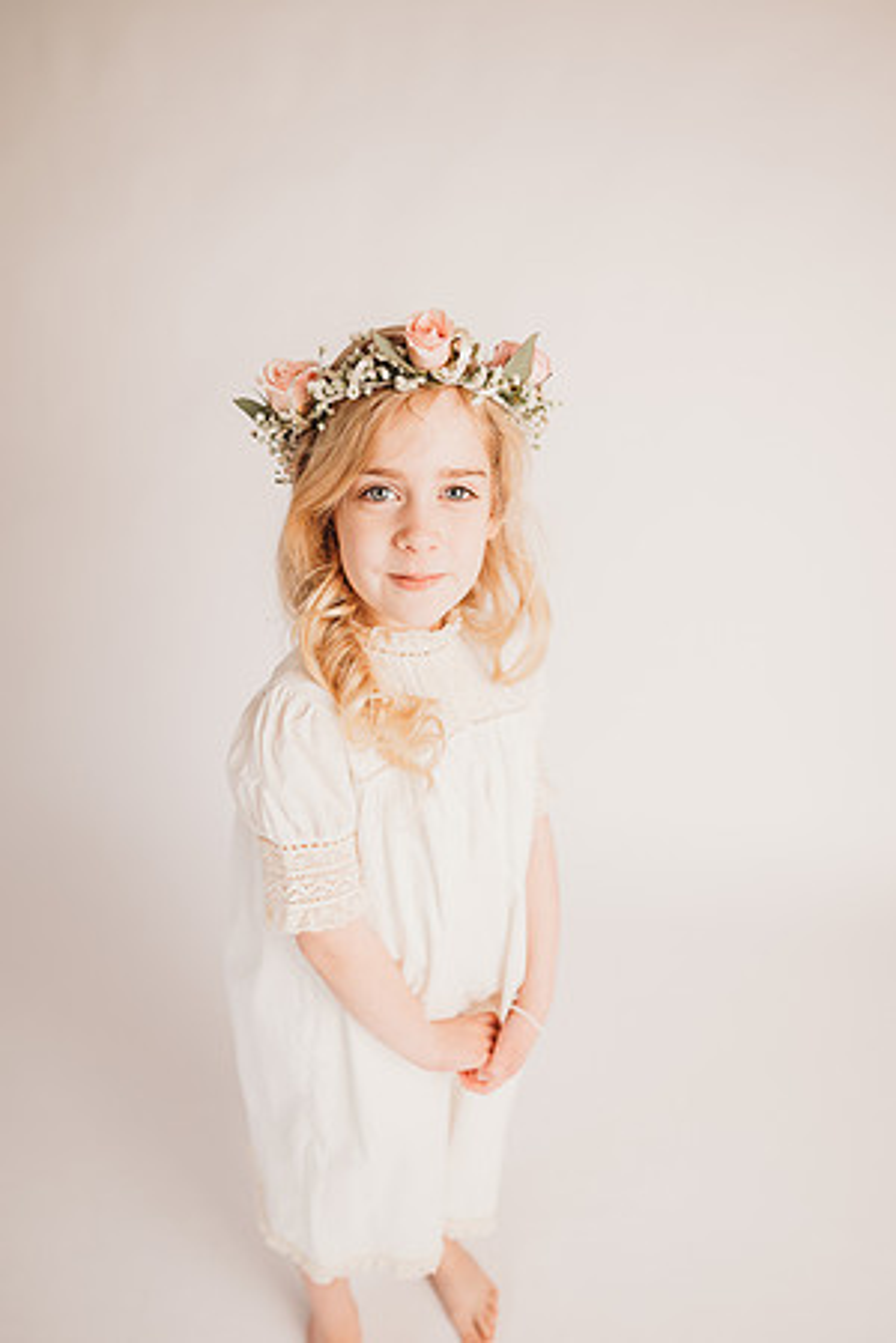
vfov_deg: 73.7
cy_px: 672
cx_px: 448
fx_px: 896
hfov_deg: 53.1
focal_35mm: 24
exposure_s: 1/160
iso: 100
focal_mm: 24
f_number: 2.5
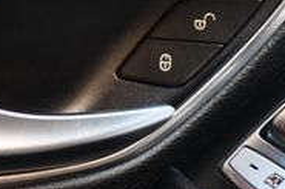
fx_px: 823
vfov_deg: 13.1
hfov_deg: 19.6
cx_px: 125
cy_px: 43
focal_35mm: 104
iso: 2000
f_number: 3.5
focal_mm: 20
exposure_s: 1/125
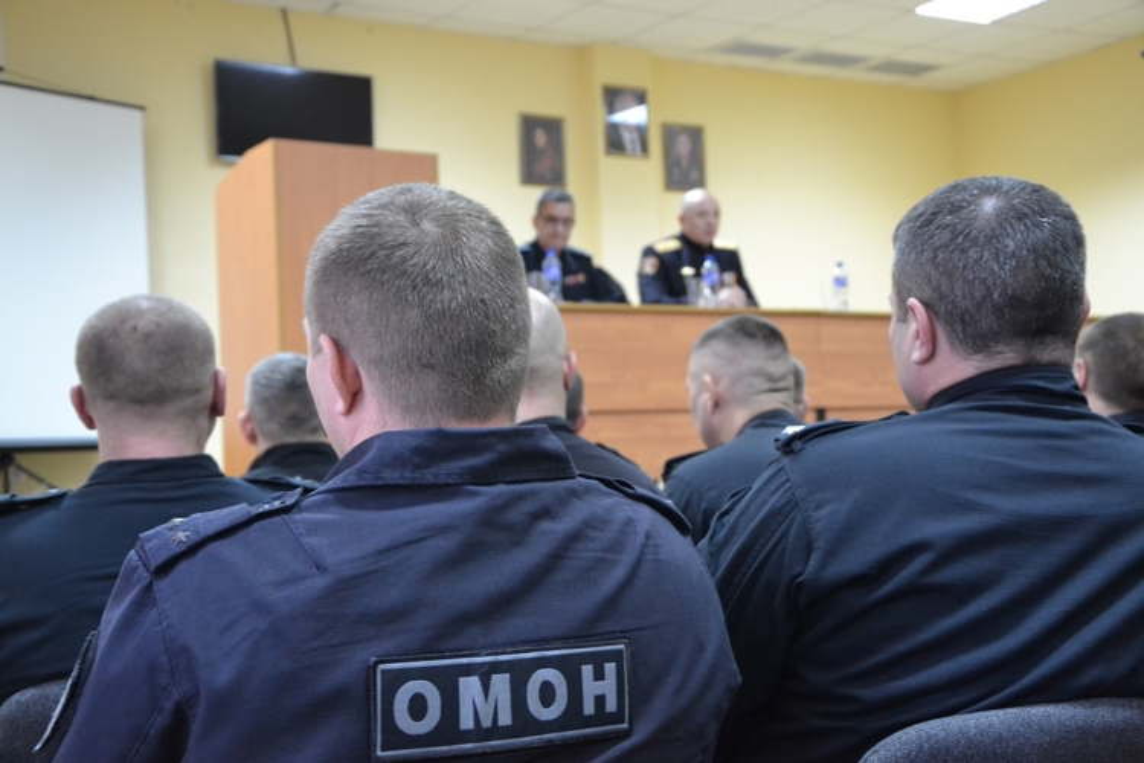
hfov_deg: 38.9
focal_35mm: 51
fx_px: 1621
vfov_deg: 26.5
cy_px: 382
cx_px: 572
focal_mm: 34
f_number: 4.2
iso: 2000
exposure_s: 1/15
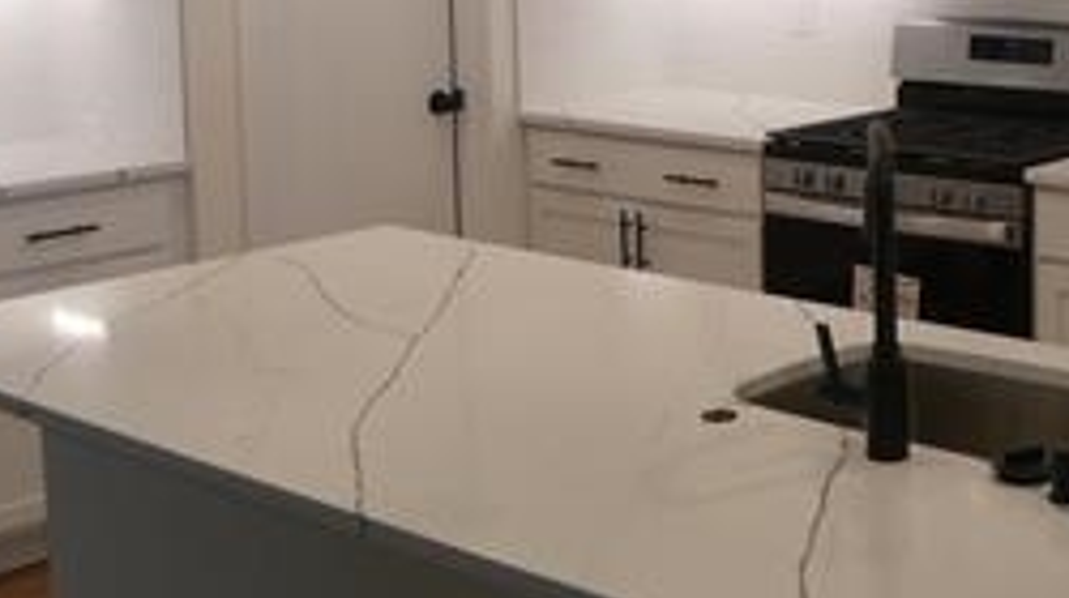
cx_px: 765
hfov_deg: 31.1
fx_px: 1897
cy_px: 60
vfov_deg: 17.7
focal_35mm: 67
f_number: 3.3
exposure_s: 1/60
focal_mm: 4.3
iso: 160
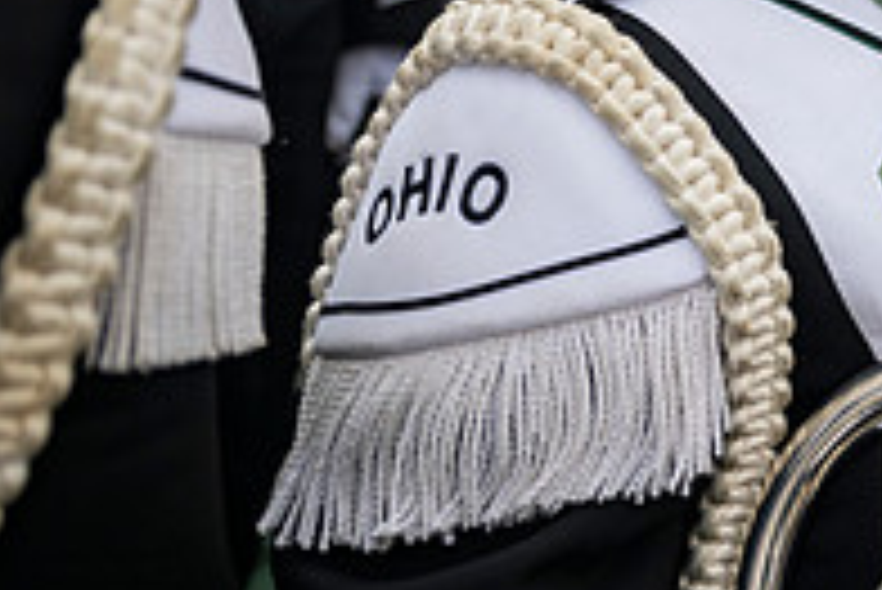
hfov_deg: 24.3
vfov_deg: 18.3
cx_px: 1192
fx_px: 1741
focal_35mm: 71
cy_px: -97
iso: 160
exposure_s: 1/500
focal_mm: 24
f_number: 2.8
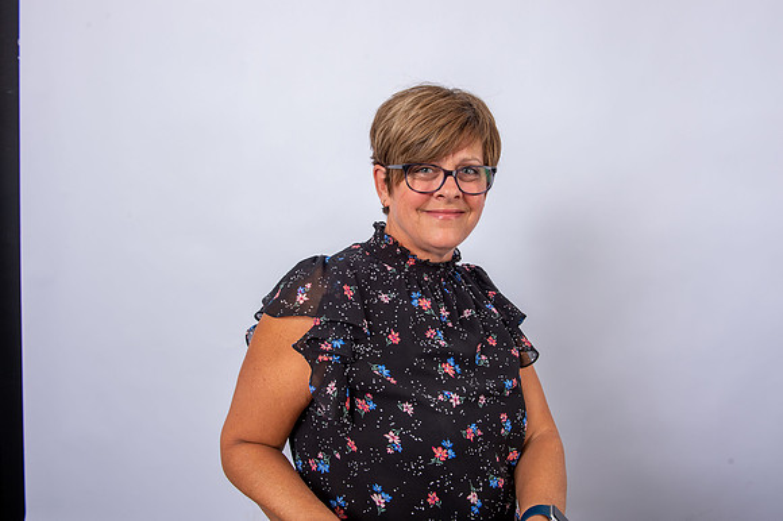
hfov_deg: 60.3
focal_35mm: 31
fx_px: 674
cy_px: 260
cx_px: 392
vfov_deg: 42.3
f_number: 8
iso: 160
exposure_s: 1/250
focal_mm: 31
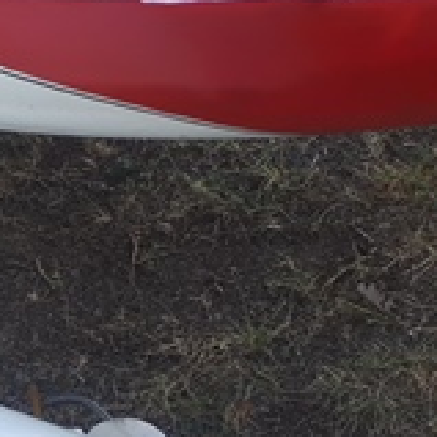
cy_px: 275
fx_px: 1385
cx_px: 84
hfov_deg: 17.8
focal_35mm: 97
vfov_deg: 17.9
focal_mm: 3.6
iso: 40
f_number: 1.9
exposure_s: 1/123
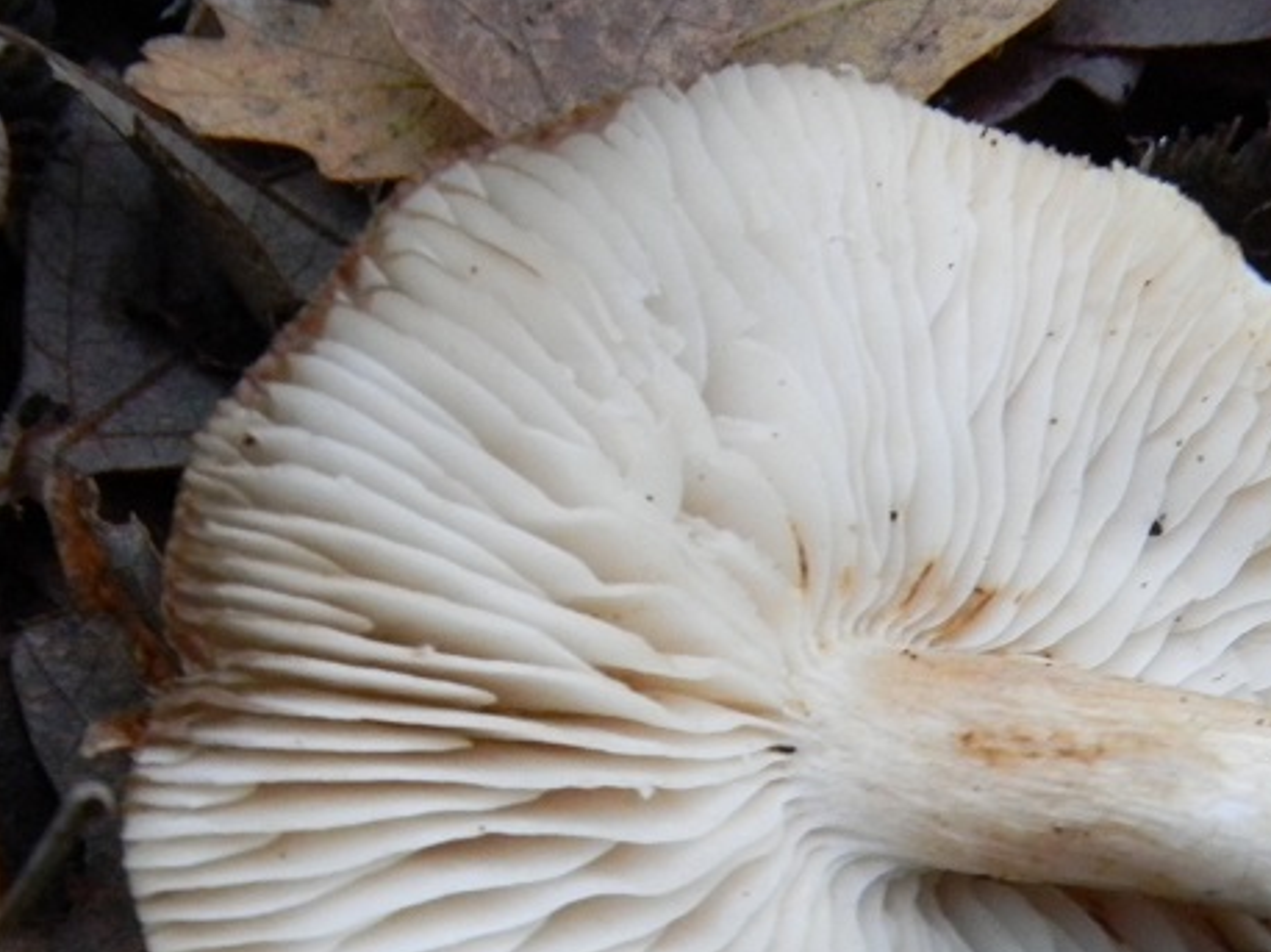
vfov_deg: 10.2
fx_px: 5321
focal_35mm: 145
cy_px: 822
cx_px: 1043
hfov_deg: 13.5
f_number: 4.5
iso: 400
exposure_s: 1/12.6
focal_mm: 15.1
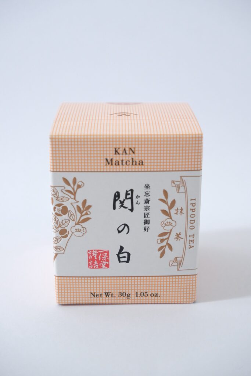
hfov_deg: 24.2
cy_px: 188
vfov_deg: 35.6
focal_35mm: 56
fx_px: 585
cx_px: 126
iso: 6400
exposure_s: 1/125
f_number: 5.2
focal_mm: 37.4
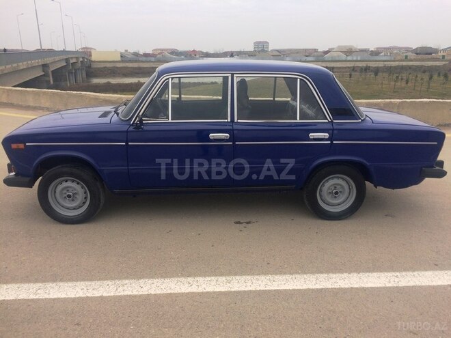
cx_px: 226
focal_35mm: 29
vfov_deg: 48.2
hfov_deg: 61.7
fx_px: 378
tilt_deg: -15.5
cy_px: 169
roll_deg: -0.2
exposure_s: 1/133
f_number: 2.2
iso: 32
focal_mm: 4.15
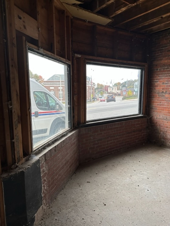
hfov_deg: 56.8
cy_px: 113
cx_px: 85
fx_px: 157
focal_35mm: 24
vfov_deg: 71.6
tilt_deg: -8.9
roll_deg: +0.2
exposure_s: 1/121
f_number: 1.78
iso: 64
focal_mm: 6.86
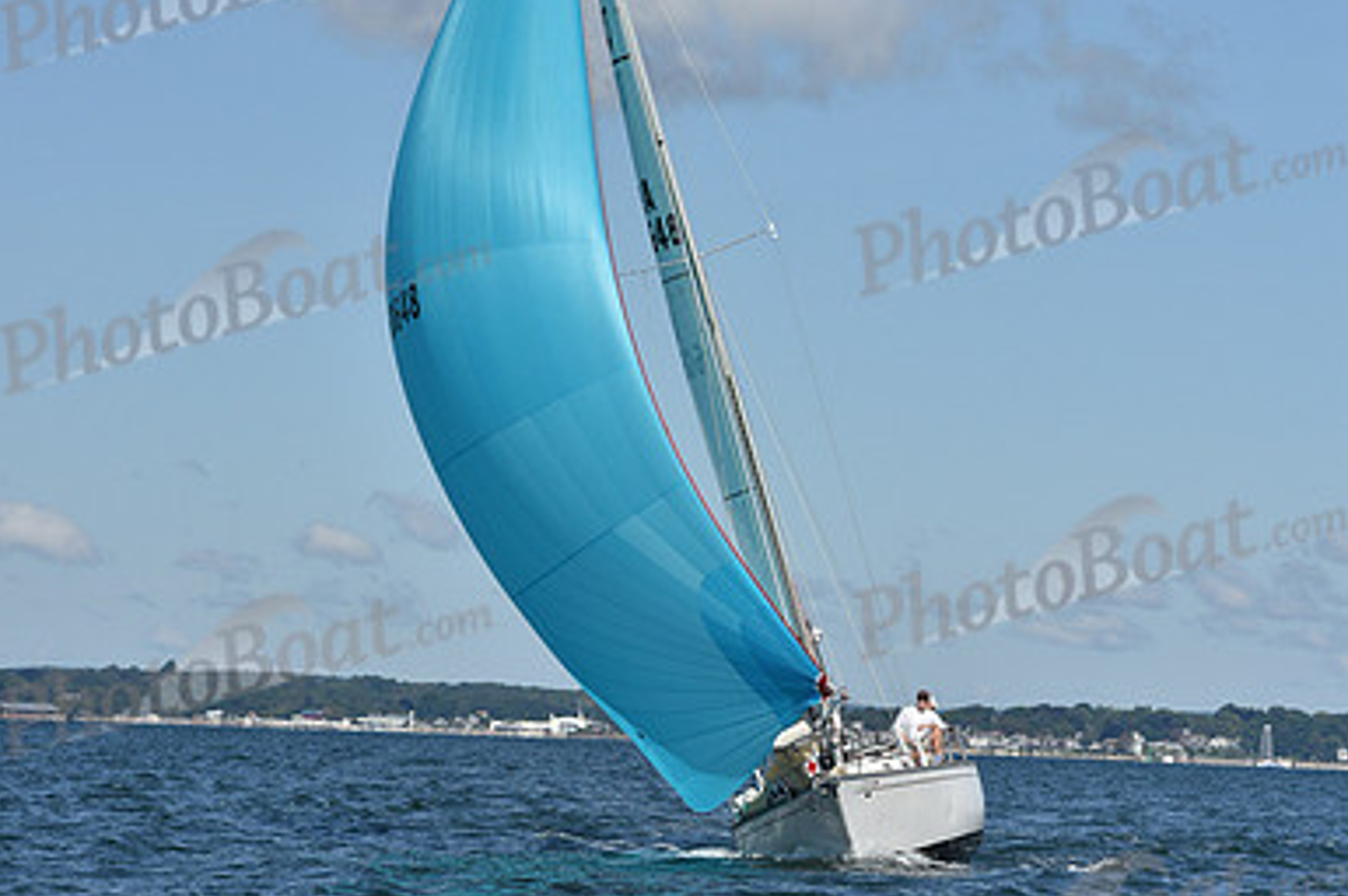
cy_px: 438
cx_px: 674
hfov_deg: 11.2
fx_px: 6884
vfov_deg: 7.4
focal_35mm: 184
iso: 250
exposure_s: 1/1250
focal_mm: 122
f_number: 9
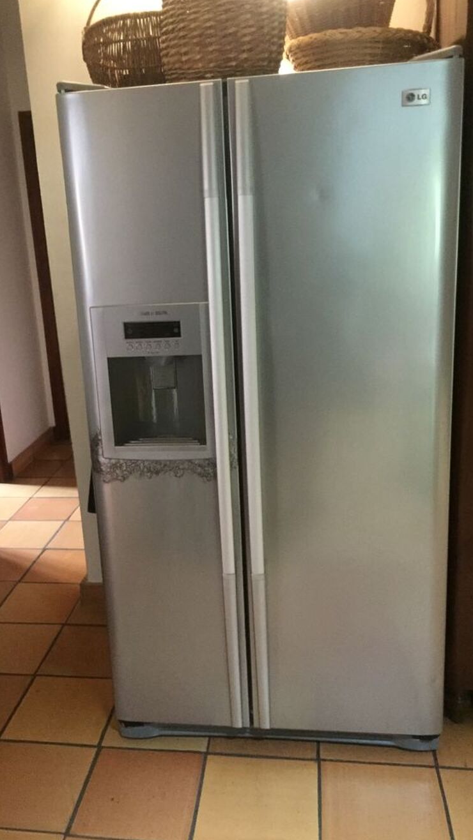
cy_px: 418
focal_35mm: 32
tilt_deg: -15.0
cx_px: 186
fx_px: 714
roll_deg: +4.5
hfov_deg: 36.5
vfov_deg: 61.0
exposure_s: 1/17
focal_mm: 4.15
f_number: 2.2
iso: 320
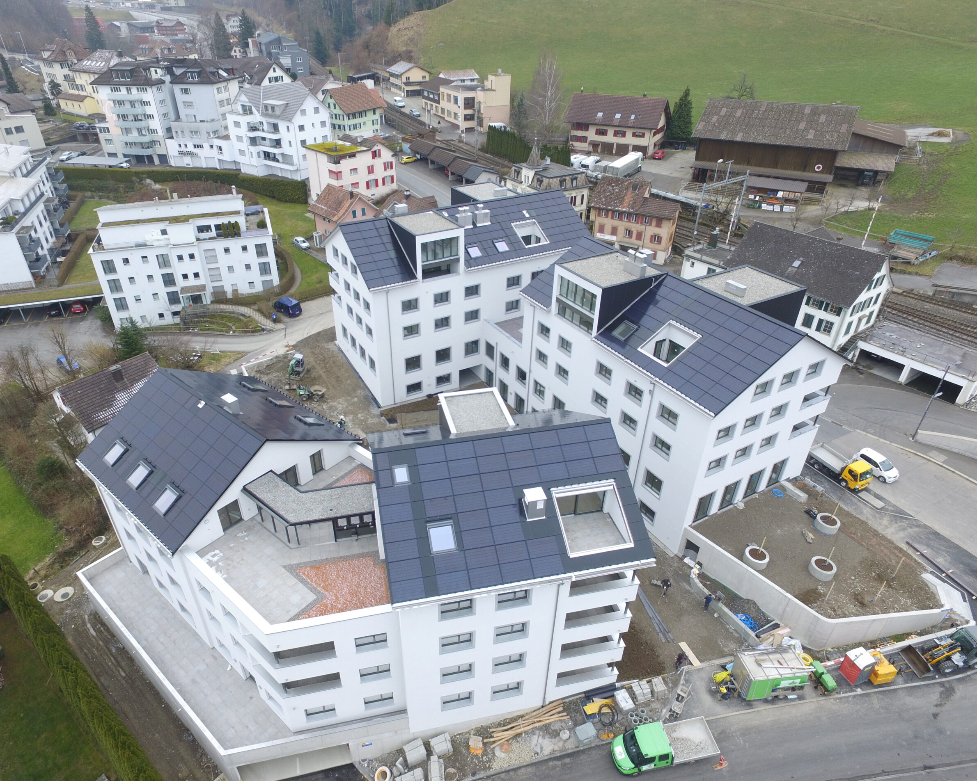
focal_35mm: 21
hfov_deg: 77.5
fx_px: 607
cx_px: 456
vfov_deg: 65.5
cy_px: 393
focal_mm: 3.61
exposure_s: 1/168
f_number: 2.8
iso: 100
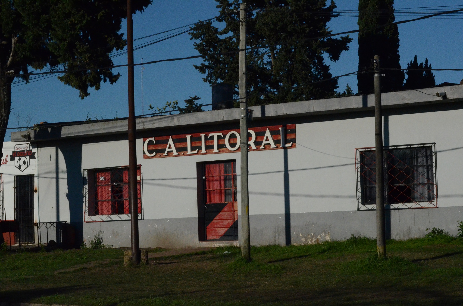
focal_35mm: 105
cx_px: 232
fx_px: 1347
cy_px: 153
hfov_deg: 19.5
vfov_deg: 13.0
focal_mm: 70
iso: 4000
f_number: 18
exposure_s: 1/5000
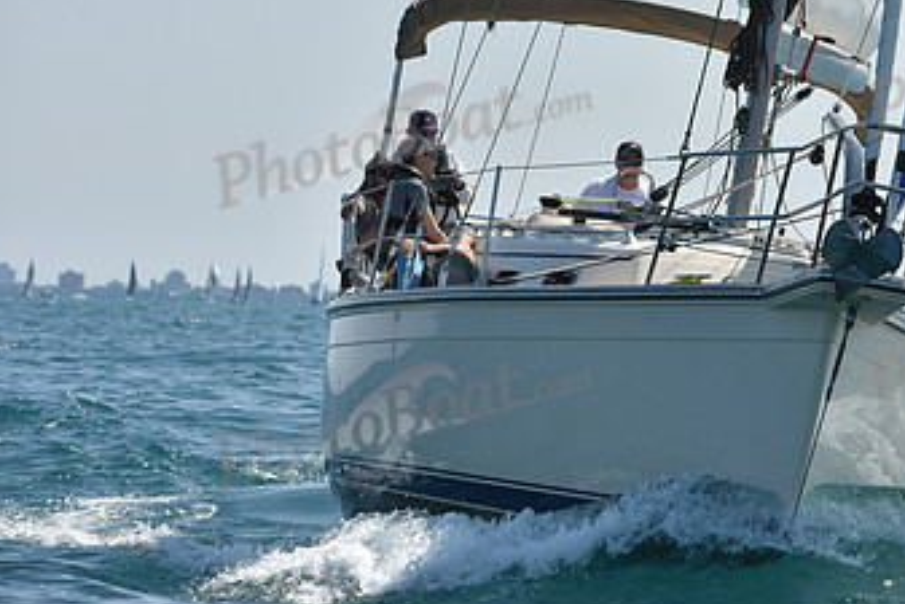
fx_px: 6715
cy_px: 240
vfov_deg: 5.2
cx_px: 733
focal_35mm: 267
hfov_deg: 7.7
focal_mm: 155
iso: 250
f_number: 7.1
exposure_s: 1/1600
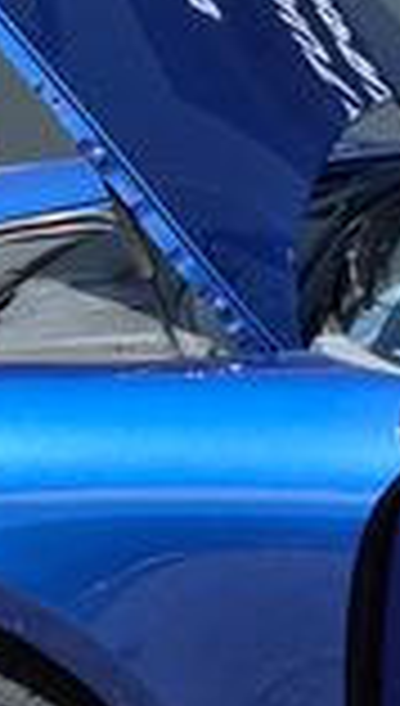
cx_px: 1119
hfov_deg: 6.9
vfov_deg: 13.2
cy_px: 391
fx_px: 3055
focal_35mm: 163
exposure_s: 1/1060
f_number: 1.8
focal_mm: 5.4
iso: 25
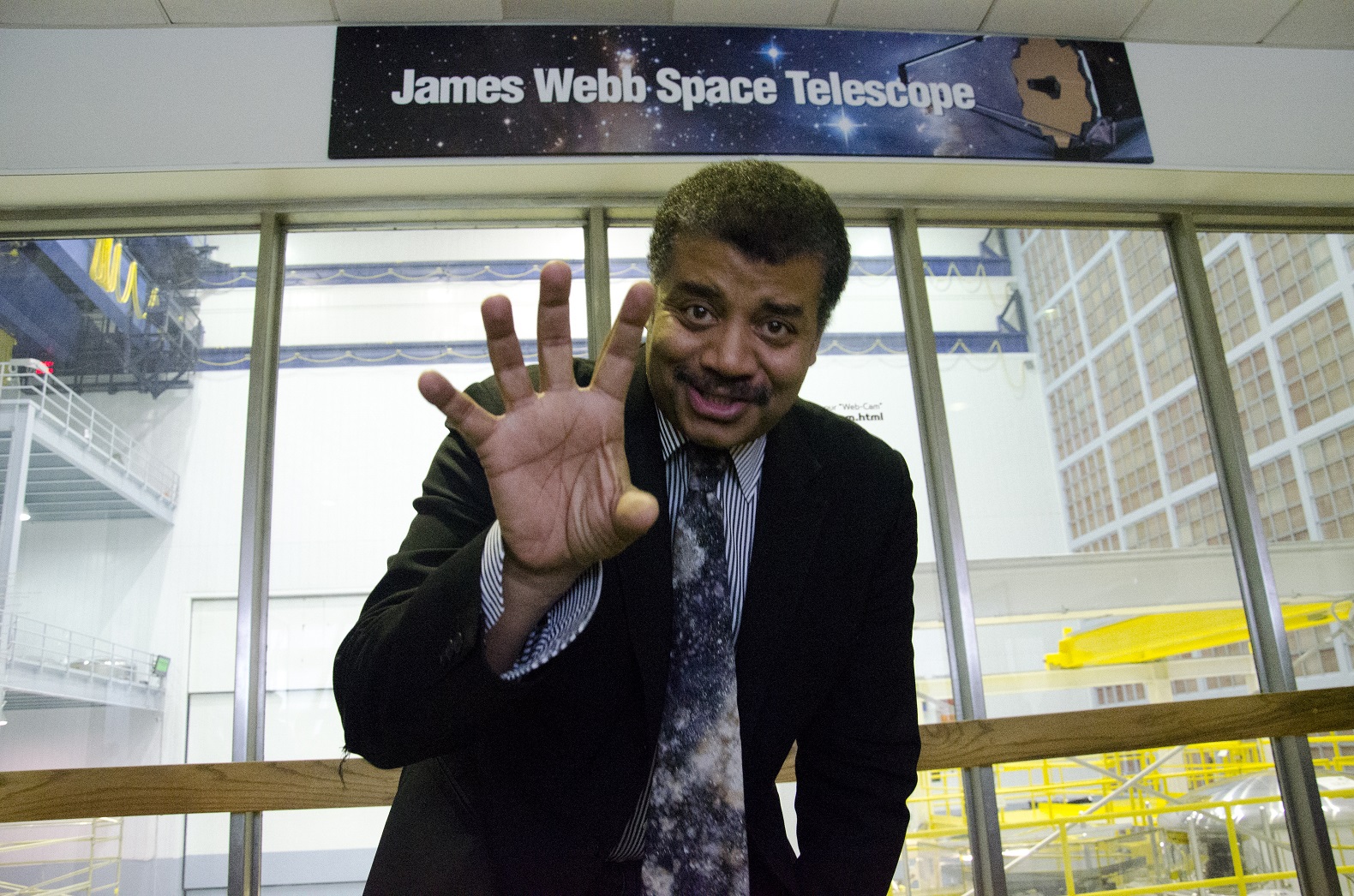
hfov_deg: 67.5
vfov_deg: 47.7
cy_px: 448
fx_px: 1013
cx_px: 677
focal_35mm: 27
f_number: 5.6
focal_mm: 18
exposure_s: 1/100
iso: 6400
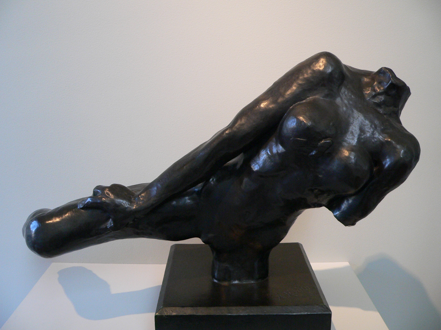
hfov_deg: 51.4
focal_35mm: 36
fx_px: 459
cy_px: 165
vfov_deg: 39.7
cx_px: 220
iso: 200
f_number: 2.8
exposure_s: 1/40
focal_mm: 6
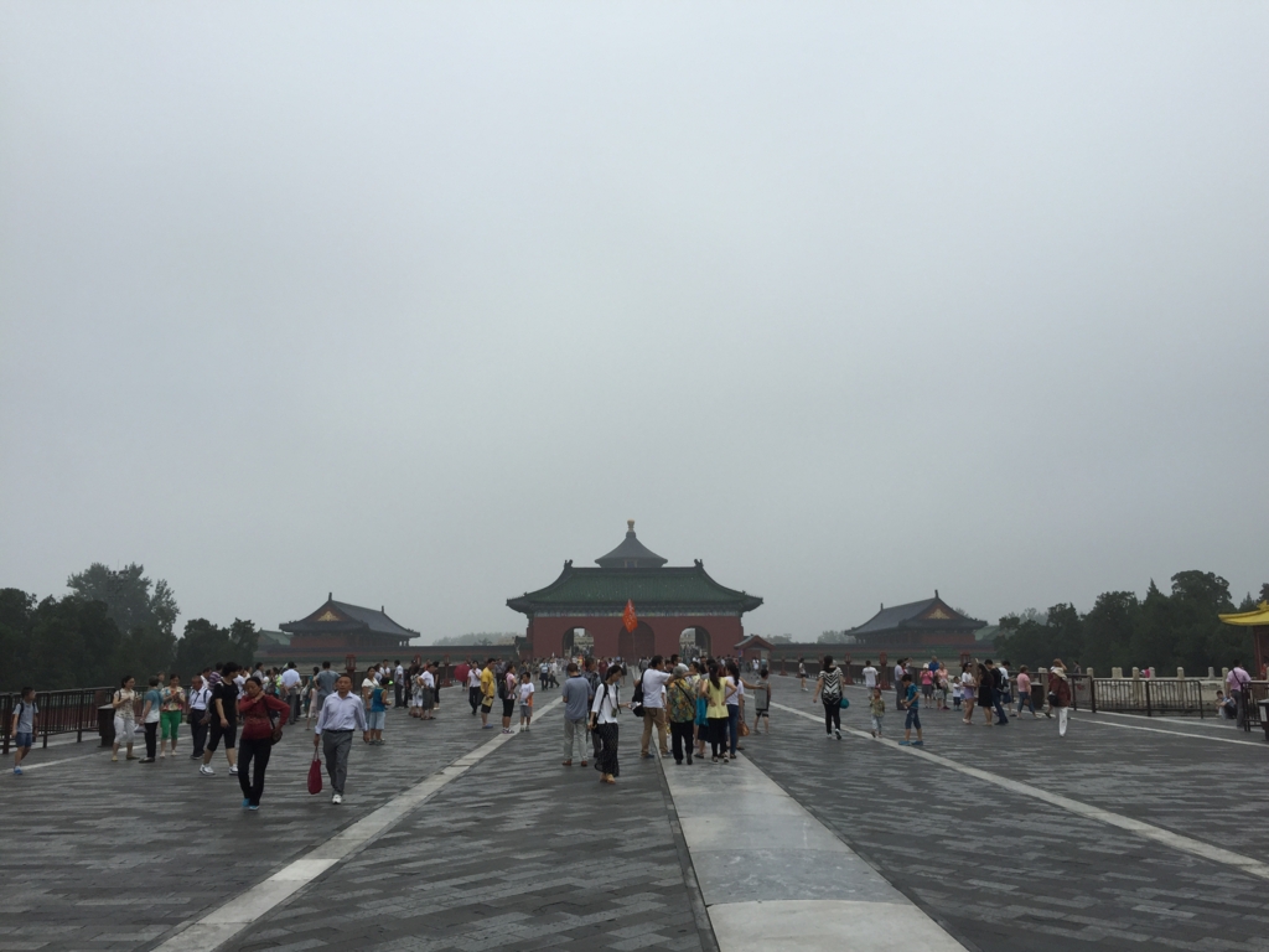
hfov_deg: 61.7
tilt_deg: +10.2
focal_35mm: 29
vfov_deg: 48.2
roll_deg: -0.7
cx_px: 634
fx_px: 1063
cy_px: 476
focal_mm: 4.15
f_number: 2.2
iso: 32
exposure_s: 1/706
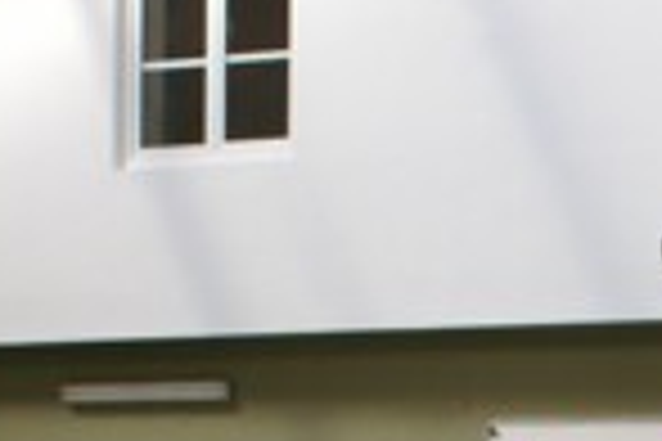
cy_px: 1022
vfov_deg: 7.0
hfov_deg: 10.6
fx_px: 3420
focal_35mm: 186
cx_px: 1009
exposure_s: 1/40
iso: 200
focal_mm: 26
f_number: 5.6
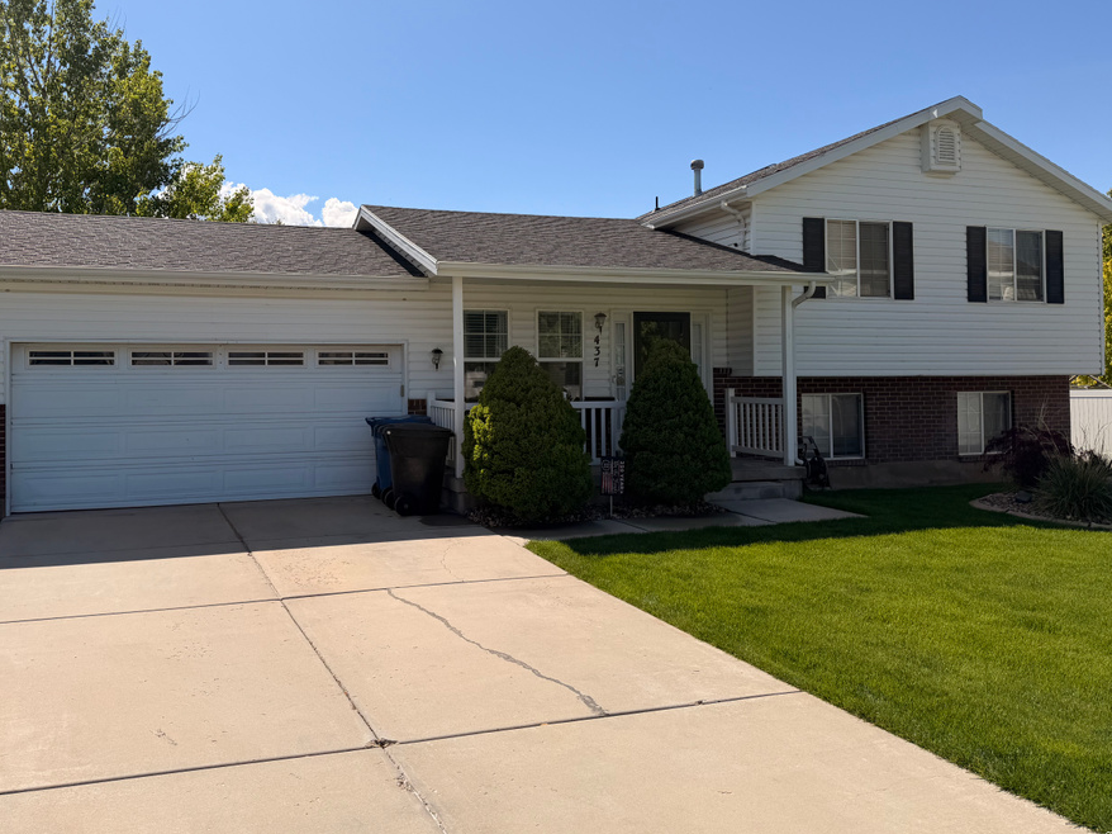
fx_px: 899
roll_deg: +1.6
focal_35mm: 28
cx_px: 472
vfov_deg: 49.6
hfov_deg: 63.1
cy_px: 364
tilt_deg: +1.5
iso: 80
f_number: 1.78
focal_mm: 6.76
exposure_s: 1/5714
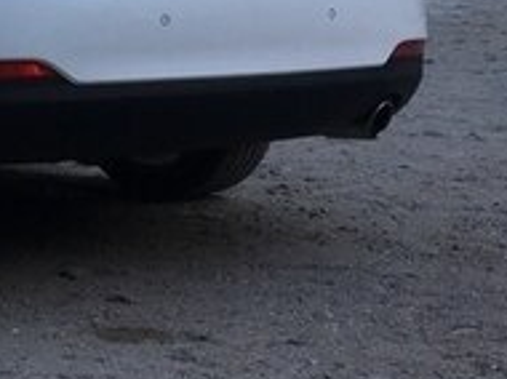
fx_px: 1477
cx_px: -259
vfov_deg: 13.8
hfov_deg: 17.5
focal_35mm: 101
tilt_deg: +4.1
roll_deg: -1.0
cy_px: -164
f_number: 2.2
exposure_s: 1/458
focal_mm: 4.15
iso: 25
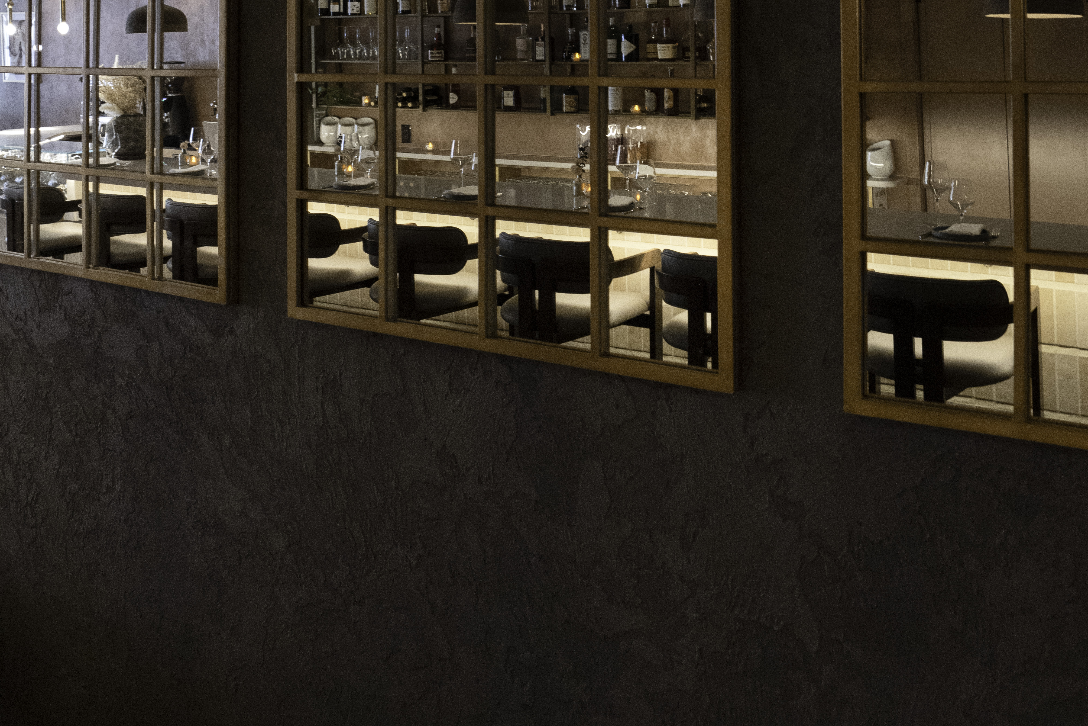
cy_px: 10
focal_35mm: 37
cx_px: 556
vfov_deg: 33.1
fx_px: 1118
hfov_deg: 51.9
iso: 2500
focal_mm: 16
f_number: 5
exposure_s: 1/30
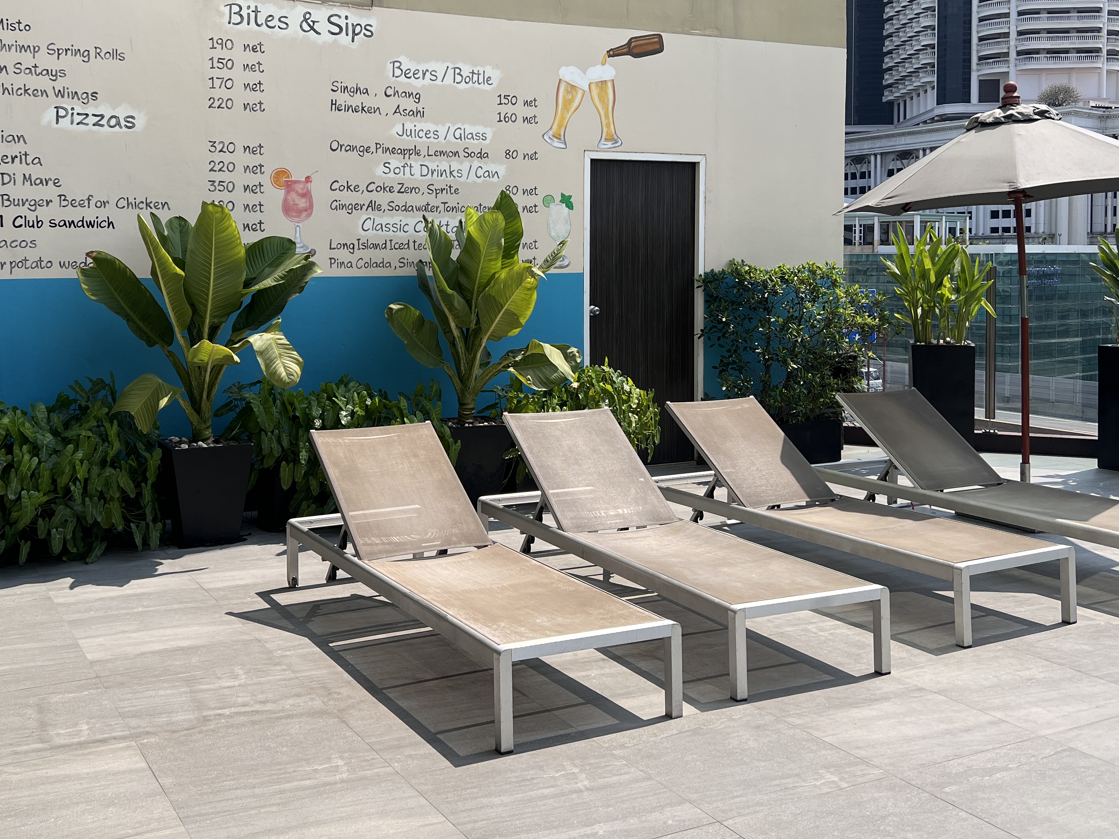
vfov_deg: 38.4
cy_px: 305
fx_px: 1196
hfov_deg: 49.9
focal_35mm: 37
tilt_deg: -1.6
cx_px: 465
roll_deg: +0.4
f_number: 1.5
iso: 50
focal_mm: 5.7
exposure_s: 1/3356
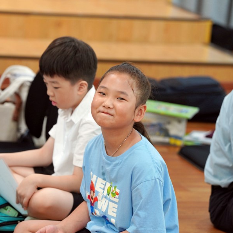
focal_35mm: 180
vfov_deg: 9.7
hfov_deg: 9.7
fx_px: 1371
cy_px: 117
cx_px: 62
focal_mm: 140
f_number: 4
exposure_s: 1/160
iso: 1250
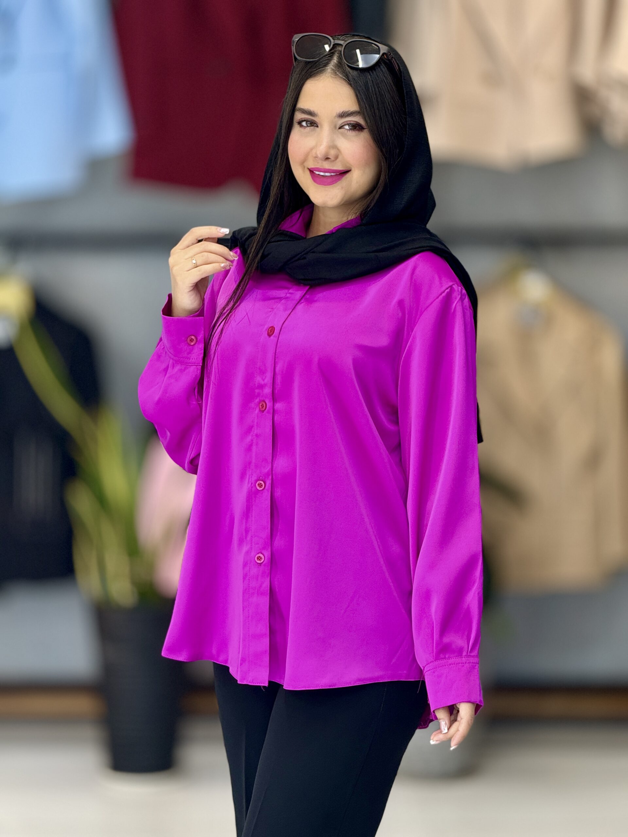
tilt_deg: -5.9
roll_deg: -0.7
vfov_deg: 16.4
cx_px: 314
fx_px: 2903
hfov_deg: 12.3
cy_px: 418
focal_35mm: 120
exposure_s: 1/100
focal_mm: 15.66
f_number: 2.8
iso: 160
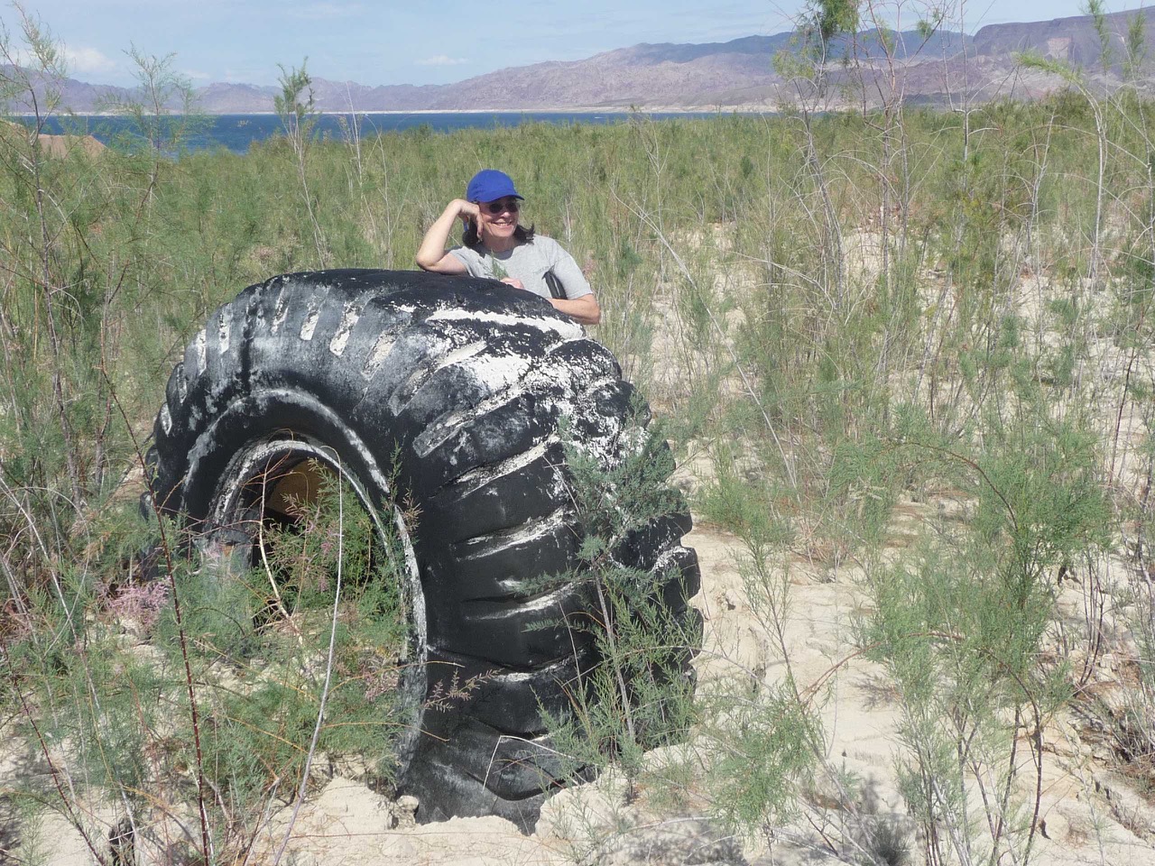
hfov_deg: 43.9
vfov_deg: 33.6
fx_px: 1435
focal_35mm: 43
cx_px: 578
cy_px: 433
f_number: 8
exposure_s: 1/320
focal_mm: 5.3
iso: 100
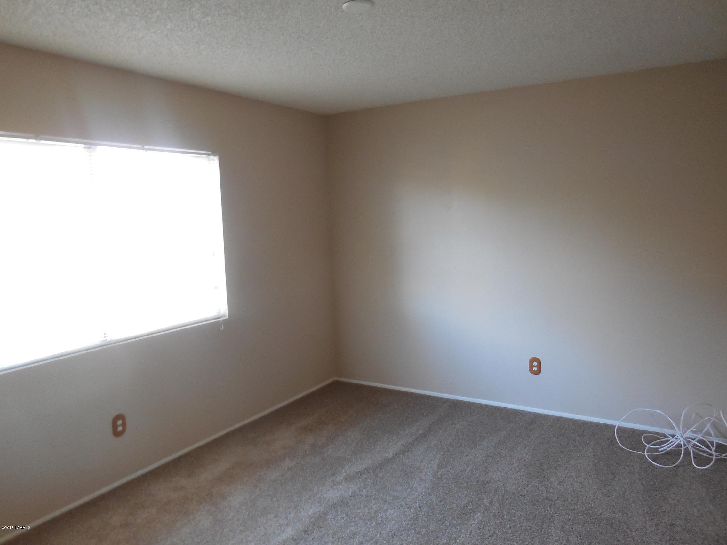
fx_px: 525
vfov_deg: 54.9
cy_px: 272
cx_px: 364
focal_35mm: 25
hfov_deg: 69.4
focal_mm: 4.5
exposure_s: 1/30
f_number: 3.1
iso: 400
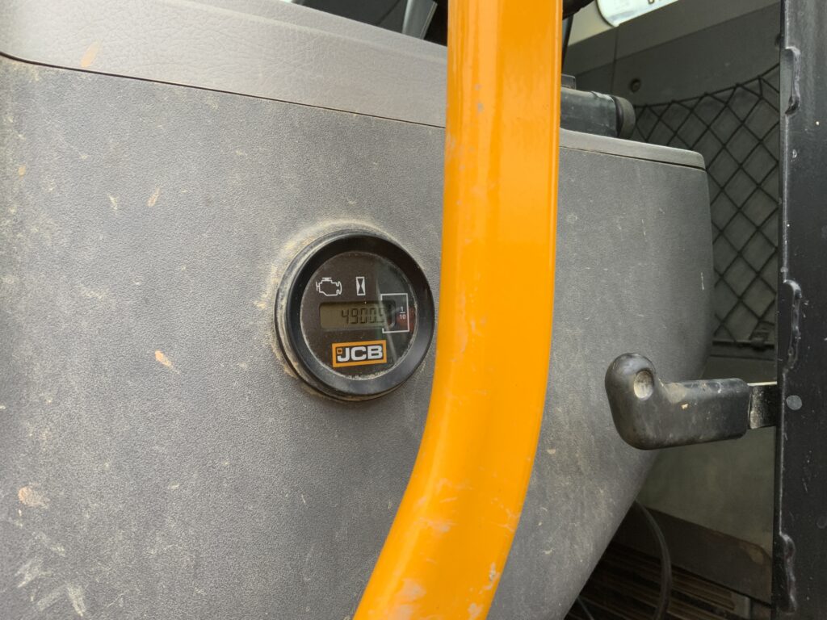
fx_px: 693
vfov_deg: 48.2
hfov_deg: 61.7
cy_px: 310
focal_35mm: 29
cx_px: 414
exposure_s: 1/122
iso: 40
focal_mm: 3
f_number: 1.8
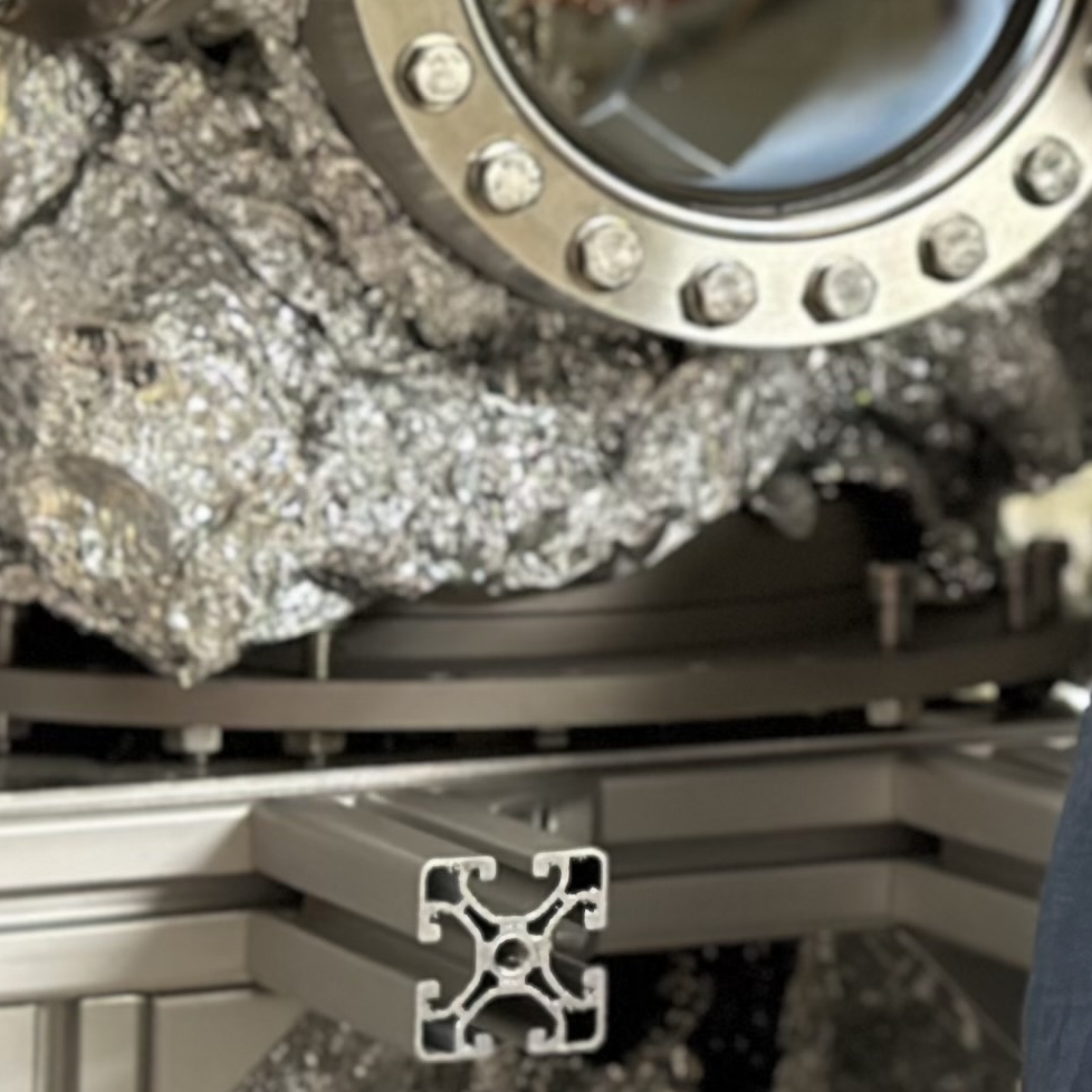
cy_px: -467
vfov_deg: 9.7
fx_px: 6246
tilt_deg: +4.6
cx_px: 1416
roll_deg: +0.5
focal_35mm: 175
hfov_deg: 9.8
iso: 160
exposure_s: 1/50
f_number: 1.78
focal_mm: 6.86
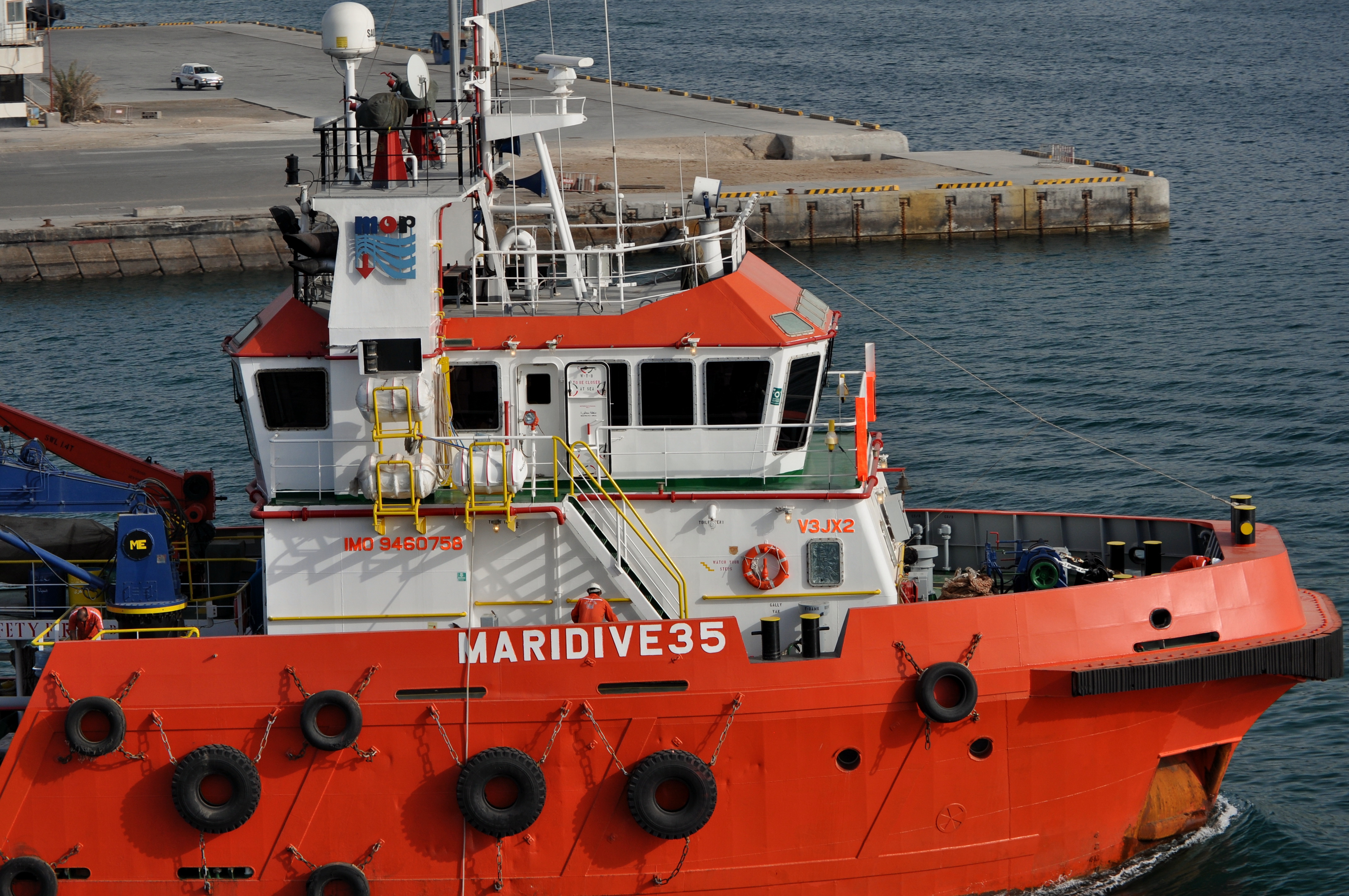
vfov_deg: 11.4
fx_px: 4491
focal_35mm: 120
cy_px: 448
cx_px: 674
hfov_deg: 17.1
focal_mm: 80
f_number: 8
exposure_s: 1/250
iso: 200
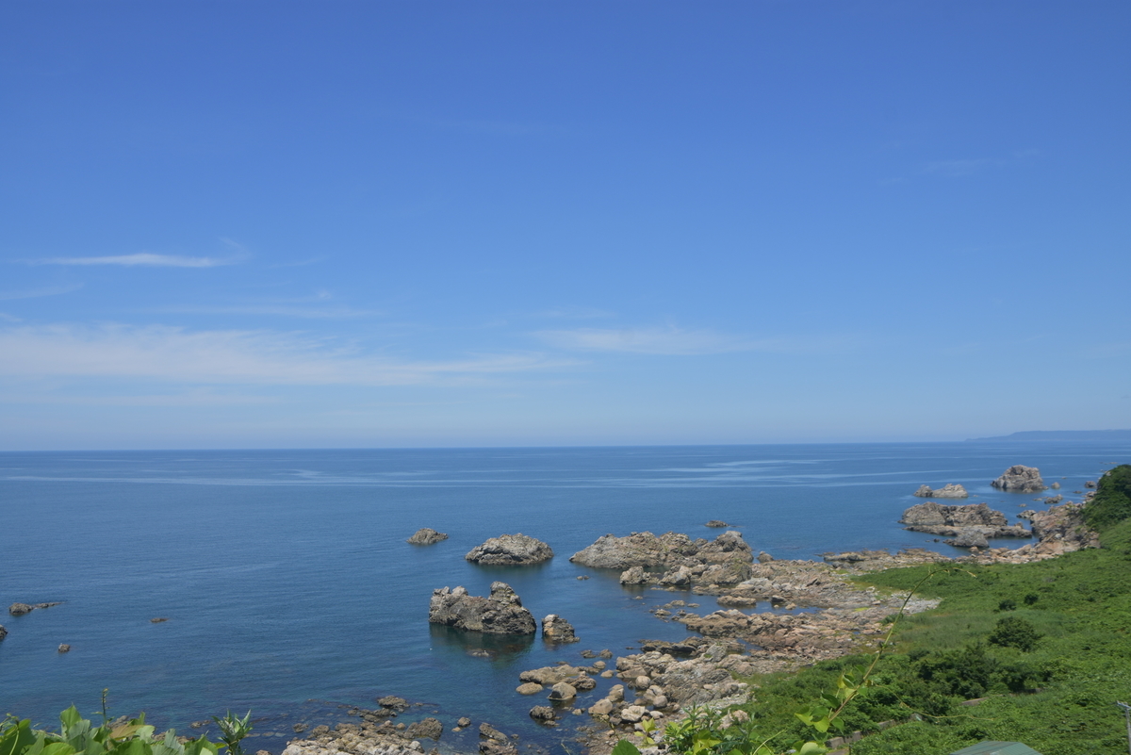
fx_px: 2121
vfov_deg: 20.2
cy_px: 378
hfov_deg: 29.9
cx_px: 566
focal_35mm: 68
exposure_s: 1/400
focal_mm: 45
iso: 125
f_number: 10
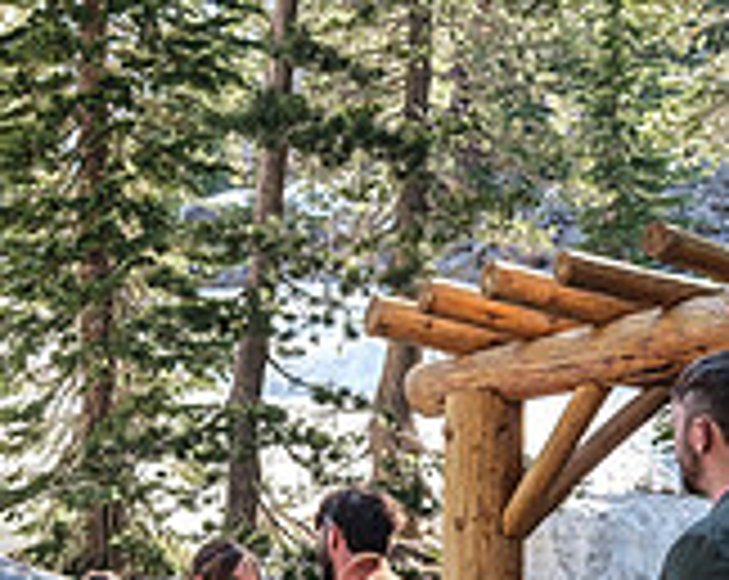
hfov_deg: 21.1
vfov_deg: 16.5
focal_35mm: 91
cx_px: 405
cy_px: 578
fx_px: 1960
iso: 250
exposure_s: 1/220
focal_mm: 18
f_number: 3.6
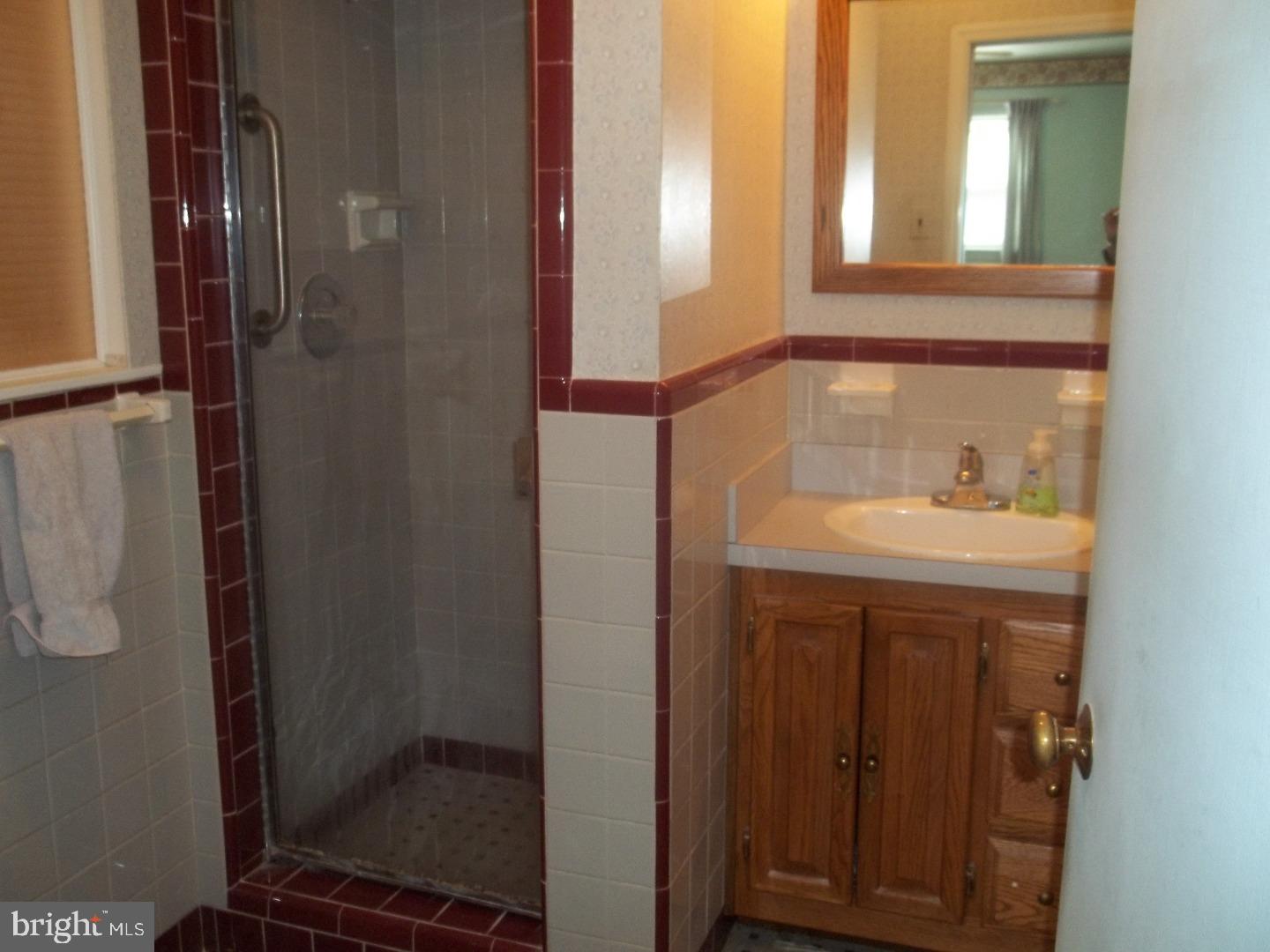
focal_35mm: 33
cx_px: 635
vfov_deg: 42.9
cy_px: 476
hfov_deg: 55.4
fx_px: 1211
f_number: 3.3
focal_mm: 5.9
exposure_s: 1/30
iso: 160
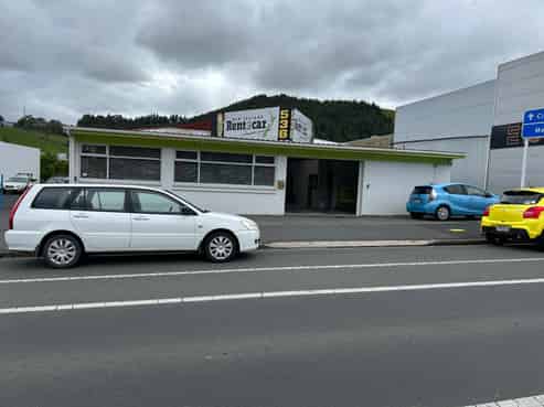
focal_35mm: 26
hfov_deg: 67.3
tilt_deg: -3.7
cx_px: 272
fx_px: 408
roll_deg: -1.8
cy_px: 204
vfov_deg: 53.0
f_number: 1.5
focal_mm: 5.7
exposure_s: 1/3356
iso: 50
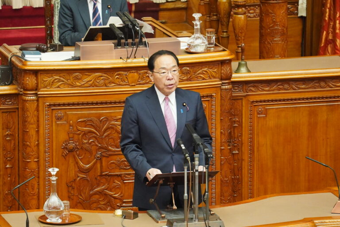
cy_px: 114
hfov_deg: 6.9
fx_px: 2833
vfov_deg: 4.6
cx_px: 170
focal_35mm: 300
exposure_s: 1/125
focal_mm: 200
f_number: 5.6
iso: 8000
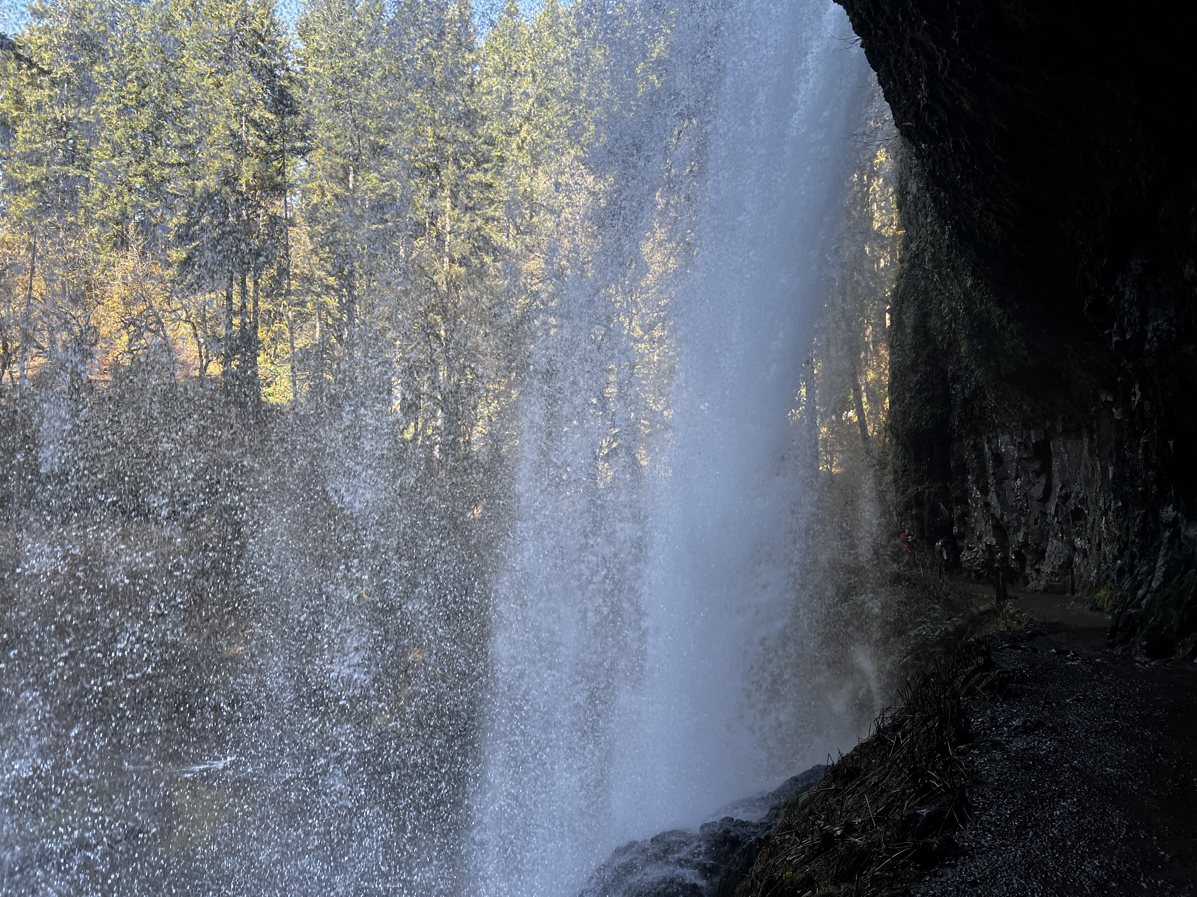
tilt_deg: +5.6
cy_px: 448
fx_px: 899
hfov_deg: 67.3
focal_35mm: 26
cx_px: 598
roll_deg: -1.1
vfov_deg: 53.1
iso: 40
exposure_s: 1/191
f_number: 1.5
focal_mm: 5.7
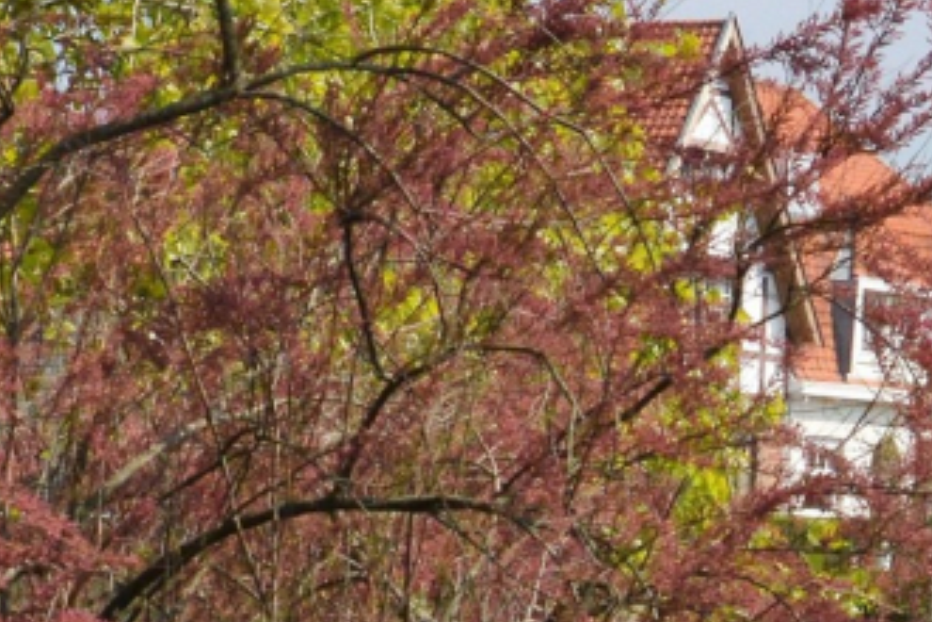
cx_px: 952
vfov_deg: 7.9
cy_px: 915
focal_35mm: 172
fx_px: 4445
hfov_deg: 11.8
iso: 800
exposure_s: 1/3200
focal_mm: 21
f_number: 9
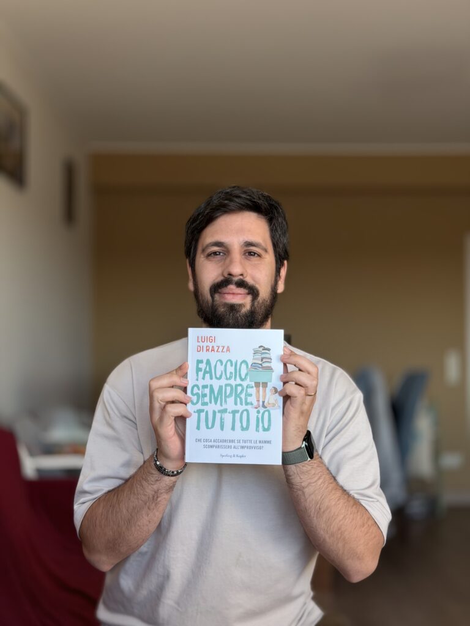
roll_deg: -0.2
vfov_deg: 39.7
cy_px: 313
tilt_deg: +2.8
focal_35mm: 48
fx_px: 869
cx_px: 235
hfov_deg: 30.3
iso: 80
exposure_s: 1/121
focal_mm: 6.76
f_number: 1.78
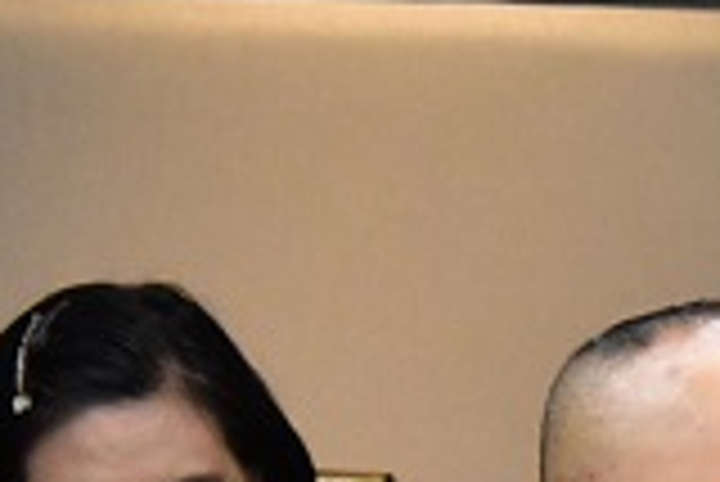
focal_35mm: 437
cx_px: 1580
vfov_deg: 3.1
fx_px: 8748
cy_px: 955
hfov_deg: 4.6
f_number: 5.6
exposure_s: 1/80
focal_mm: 52
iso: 3200
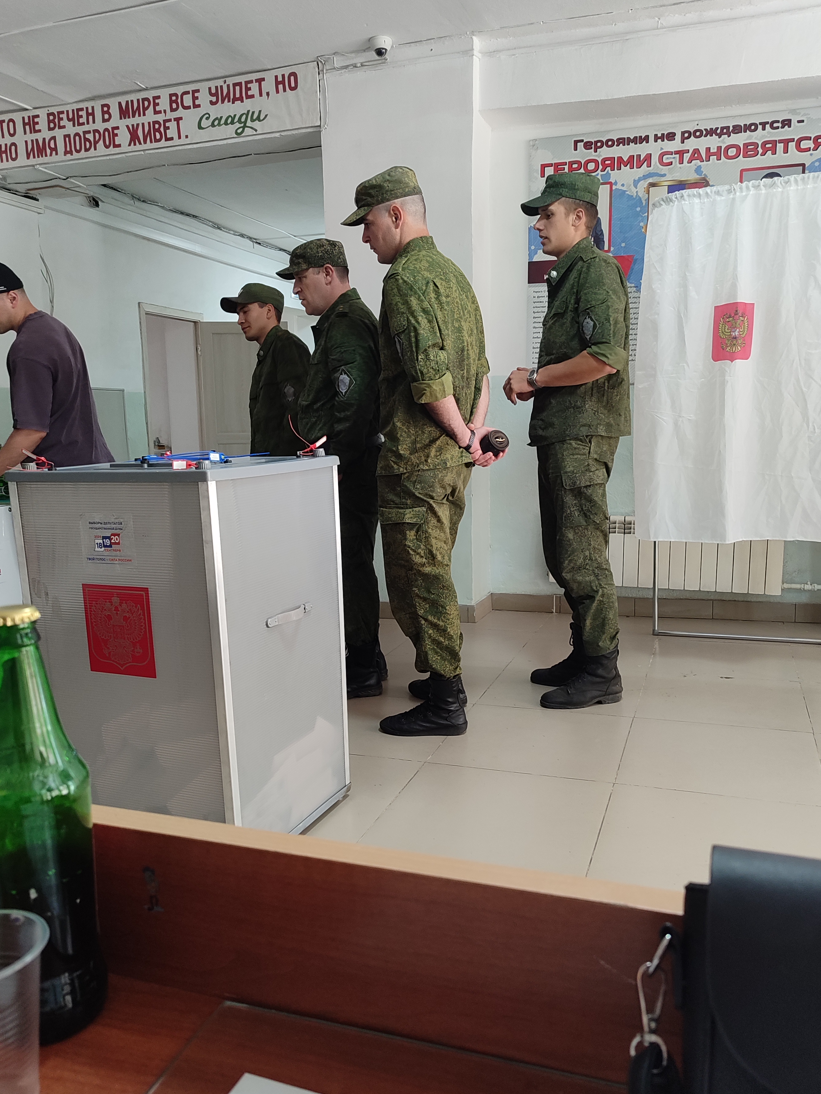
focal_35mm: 28
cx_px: 417
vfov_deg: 63.4
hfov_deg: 49.8
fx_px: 885
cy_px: 561
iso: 573
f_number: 1.89
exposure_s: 1/40
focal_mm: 5.95
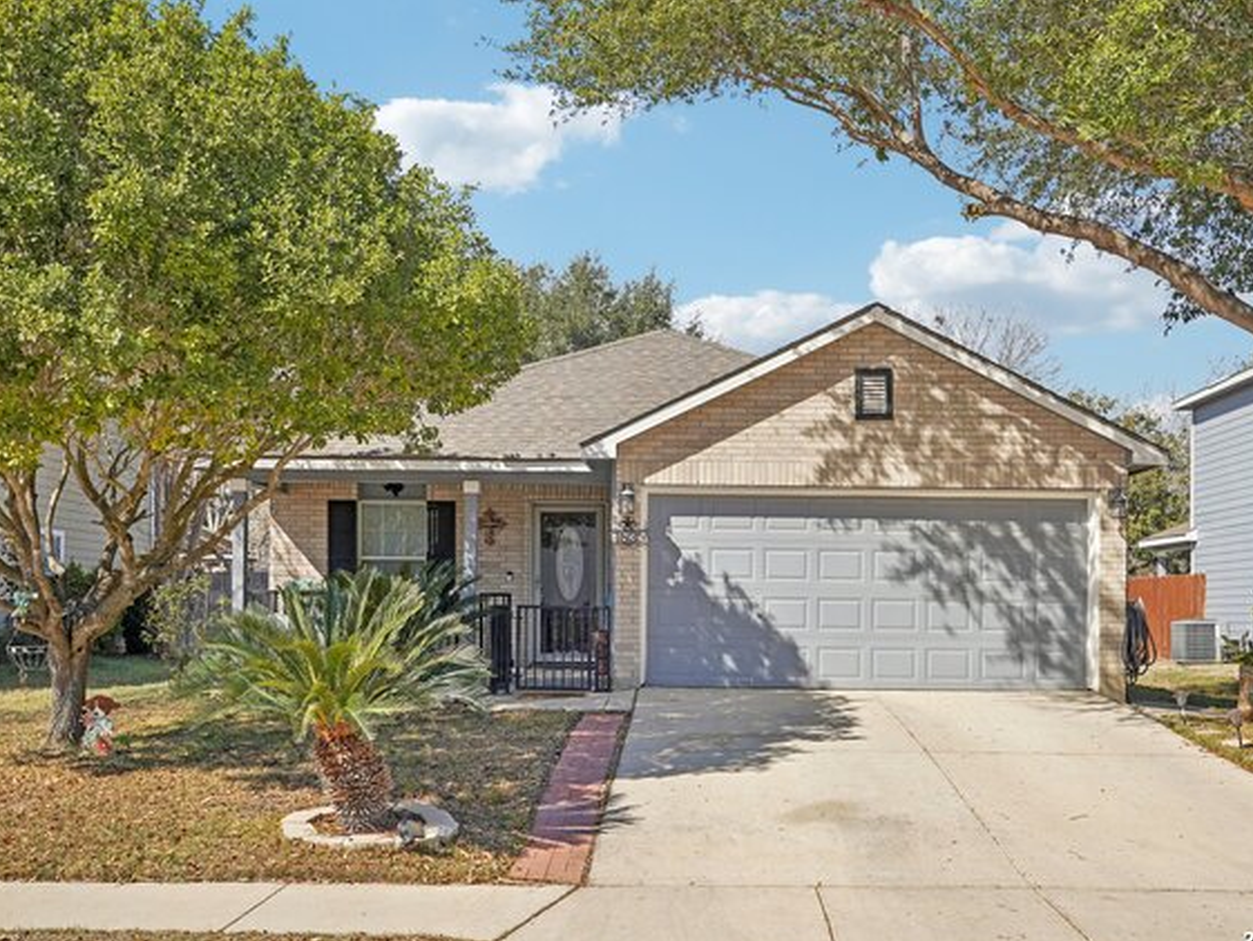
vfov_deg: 41.8
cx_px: 706
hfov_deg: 53.8
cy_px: 475
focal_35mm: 34
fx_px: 1231
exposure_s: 1/250
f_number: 8
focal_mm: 31
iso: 100
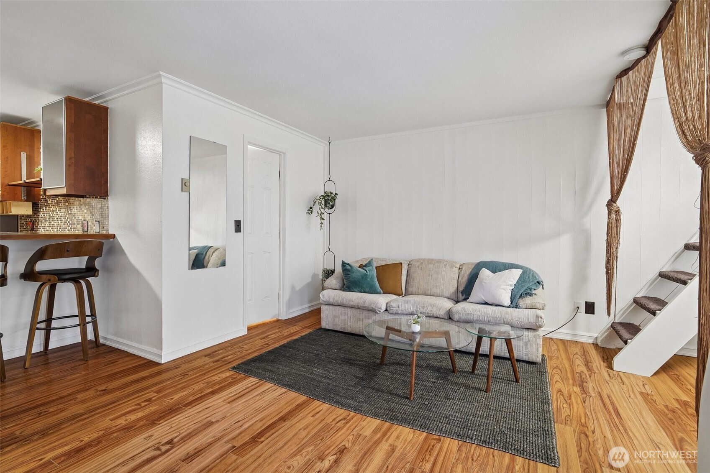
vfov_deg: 73.7
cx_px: 355
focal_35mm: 16
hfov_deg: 96.7
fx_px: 316
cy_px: 236
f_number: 8
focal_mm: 16
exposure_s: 1/8
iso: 1600
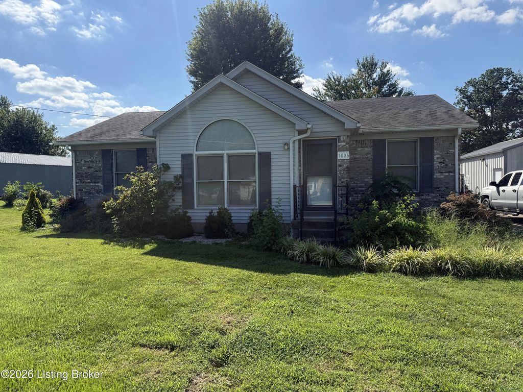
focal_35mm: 24
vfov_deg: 56.8
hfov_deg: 71.6
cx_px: 262
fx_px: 363
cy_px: 196
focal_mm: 6.76
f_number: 1.78
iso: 100
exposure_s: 1/4405
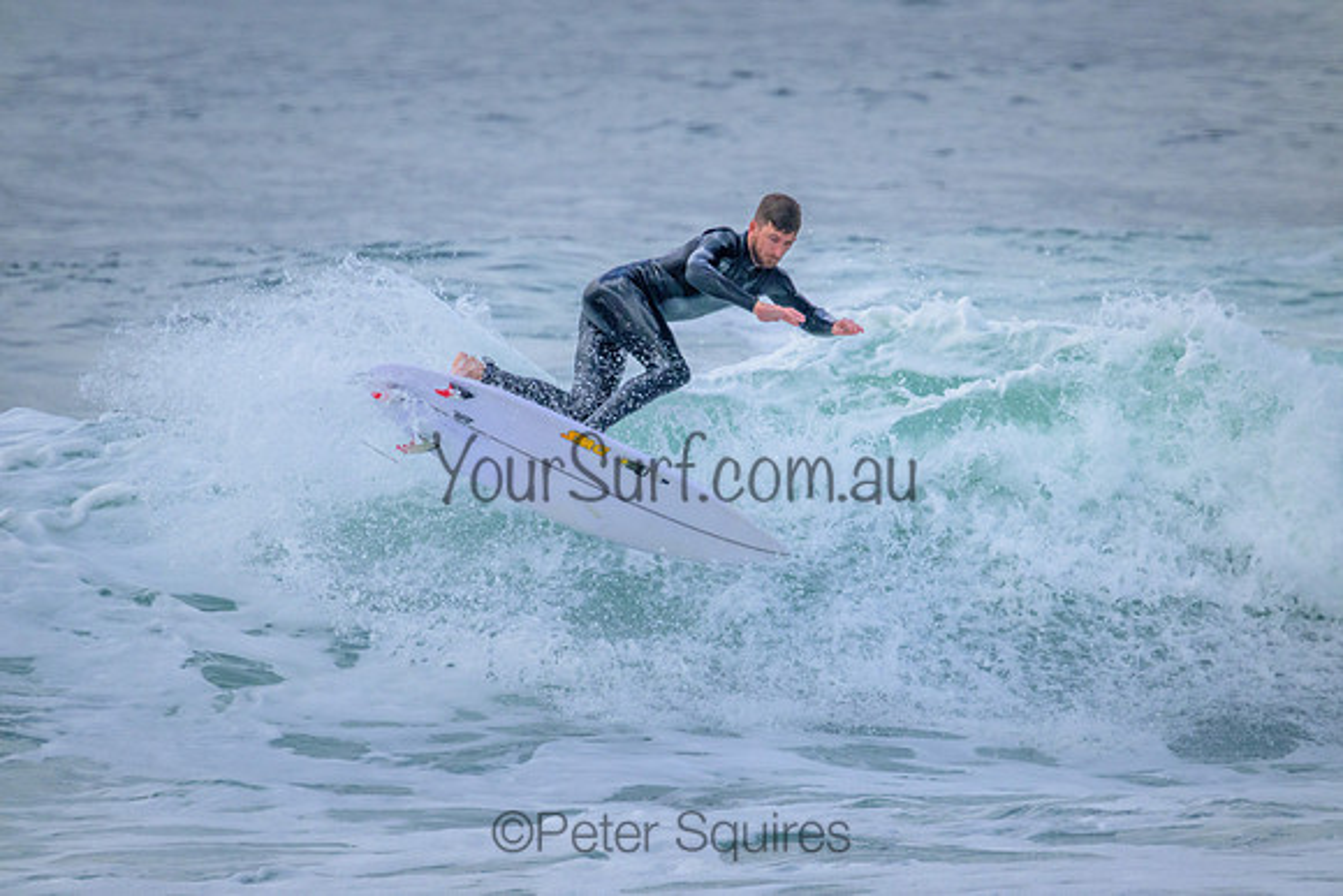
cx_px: 672
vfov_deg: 1.7
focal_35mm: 800
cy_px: 448
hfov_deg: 2.6
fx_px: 29850
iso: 2500
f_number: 11
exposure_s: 1/1600
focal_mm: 800
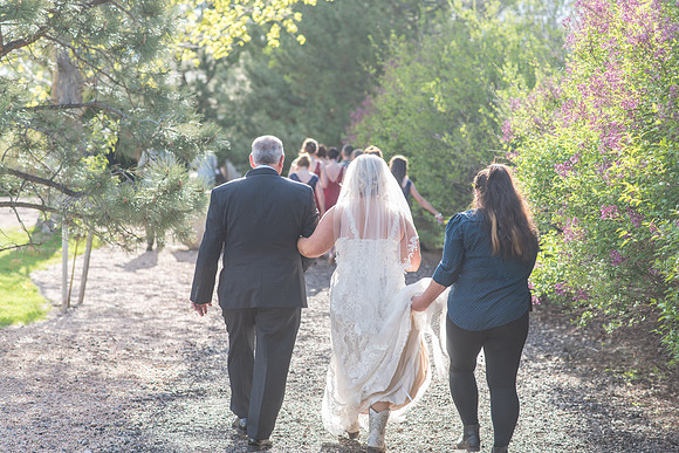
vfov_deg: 16.1
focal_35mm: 85
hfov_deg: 23.9
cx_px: 340
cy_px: 226
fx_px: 1603
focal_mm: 85
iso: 100
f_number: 3.5
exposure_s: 1/200
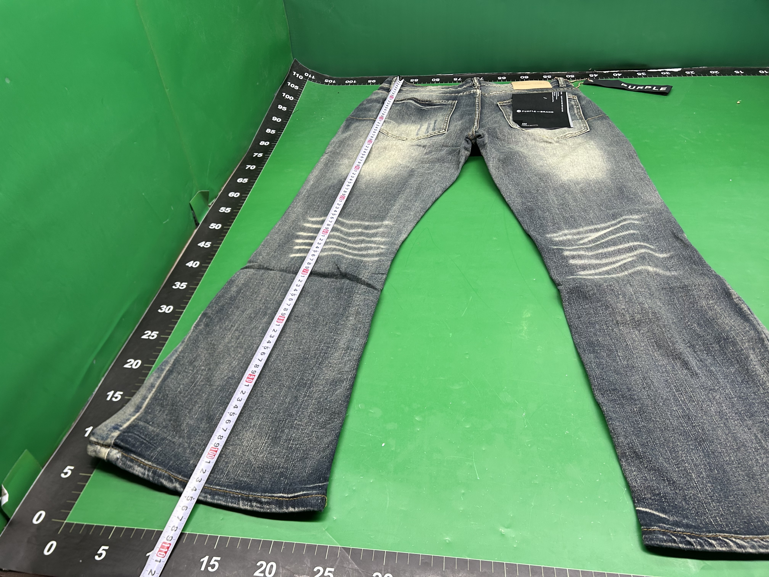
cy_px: 288
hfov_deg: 67.3
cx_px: 384
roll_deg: +4.9
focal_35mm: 26
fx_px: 578
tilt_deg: -37.8
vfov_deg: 53.1
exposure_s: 1/121
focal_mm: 5.7
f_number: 1.5
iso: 100
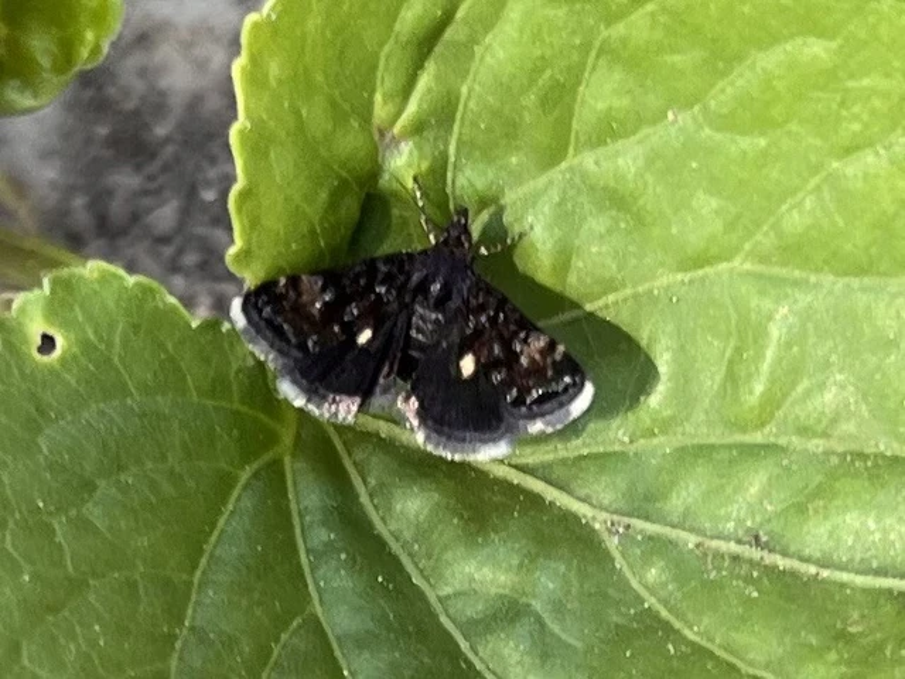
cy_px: 340
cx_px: 452
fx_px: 680
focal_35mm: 26
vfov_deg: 53.1
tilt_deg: -69.5
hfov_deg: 67.3
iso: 64
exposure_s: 1/121
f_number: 1.6
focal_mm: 5.1
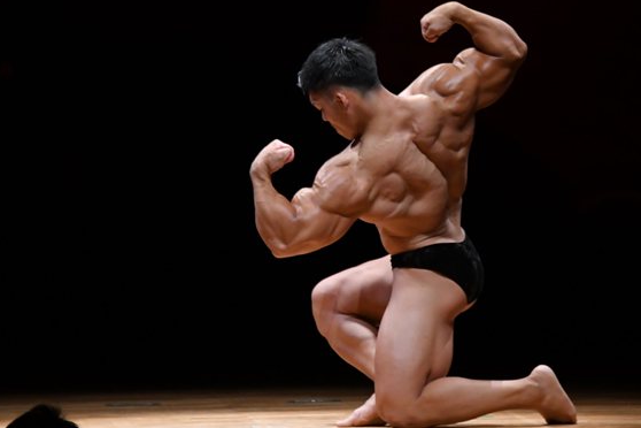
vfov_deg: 3.7
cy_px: 155
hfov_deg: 5.5
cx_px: 435
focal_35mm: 375
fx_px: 6677
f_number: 5.6
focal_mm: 180
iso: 3200
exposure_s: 1/400
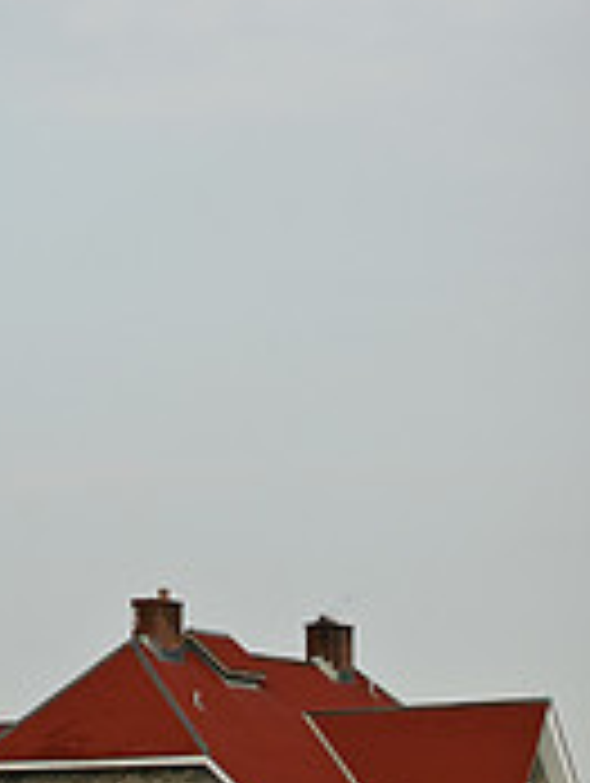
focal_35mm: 279
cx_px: 2
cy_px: 238
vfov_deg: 7.1
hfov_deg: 5.3
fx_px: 6330
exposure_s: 1/200
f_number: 9
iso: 200
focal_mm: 75
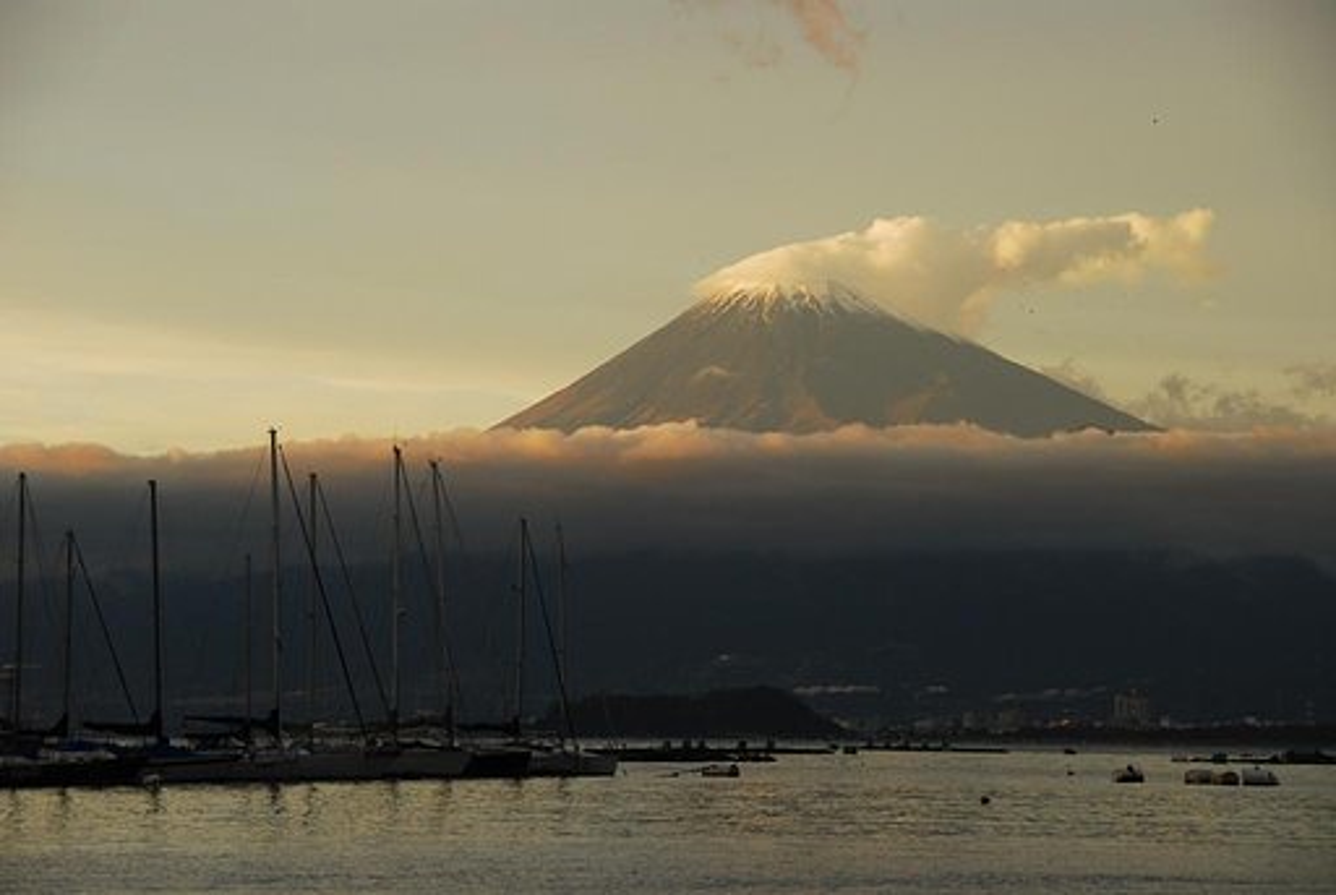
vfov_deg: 9.7
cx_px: 668
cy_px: 448
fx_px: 5296
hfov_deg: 14.4
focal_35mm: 142
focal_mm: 95
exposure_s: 1/125
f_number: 8
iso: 200
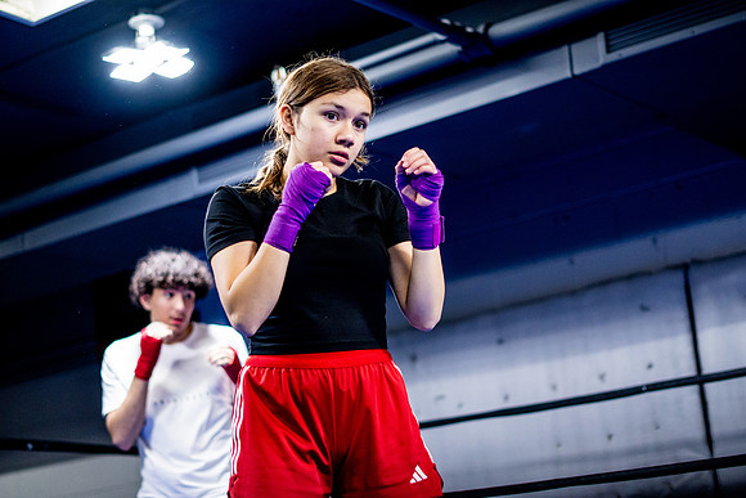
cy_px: 249
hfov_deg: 27.0
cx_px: 373
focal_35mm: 75
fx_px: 1554
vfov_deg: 18.2
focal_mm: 50
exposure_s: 1/500
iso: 2000
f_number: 1.8
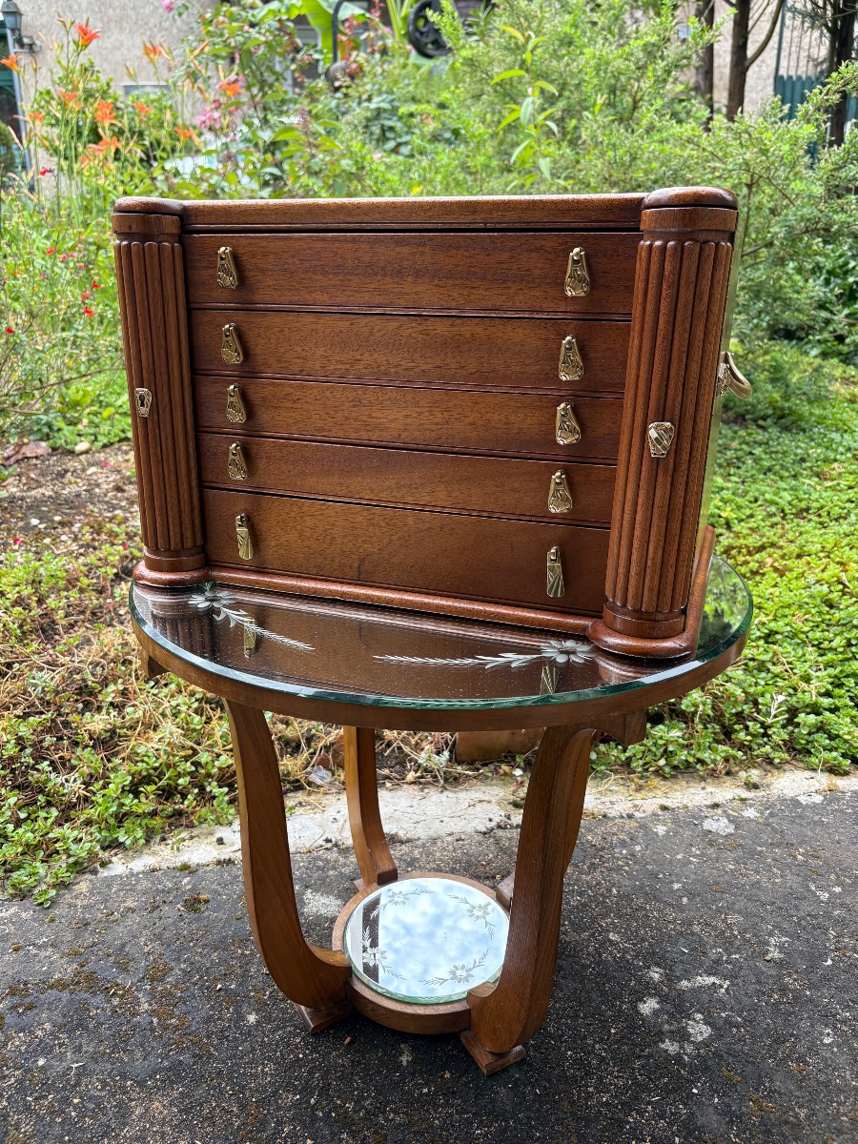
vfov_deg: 67.3
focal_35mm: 26
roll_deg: -0.7
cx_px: 429
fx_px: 859
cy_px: 572
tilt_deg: -20.8
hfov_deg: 53.1
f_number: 1.6
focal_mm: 5.96
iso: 64
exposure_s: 1/412
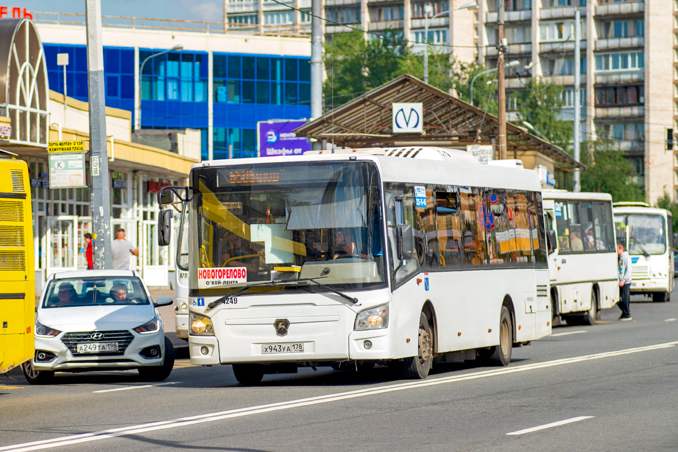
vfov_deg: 11.8
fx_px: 2184
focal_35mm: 116
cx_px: 339
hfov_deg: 17.6
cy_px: 226
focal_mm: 116
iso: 200
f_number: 5
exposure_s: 1/2500
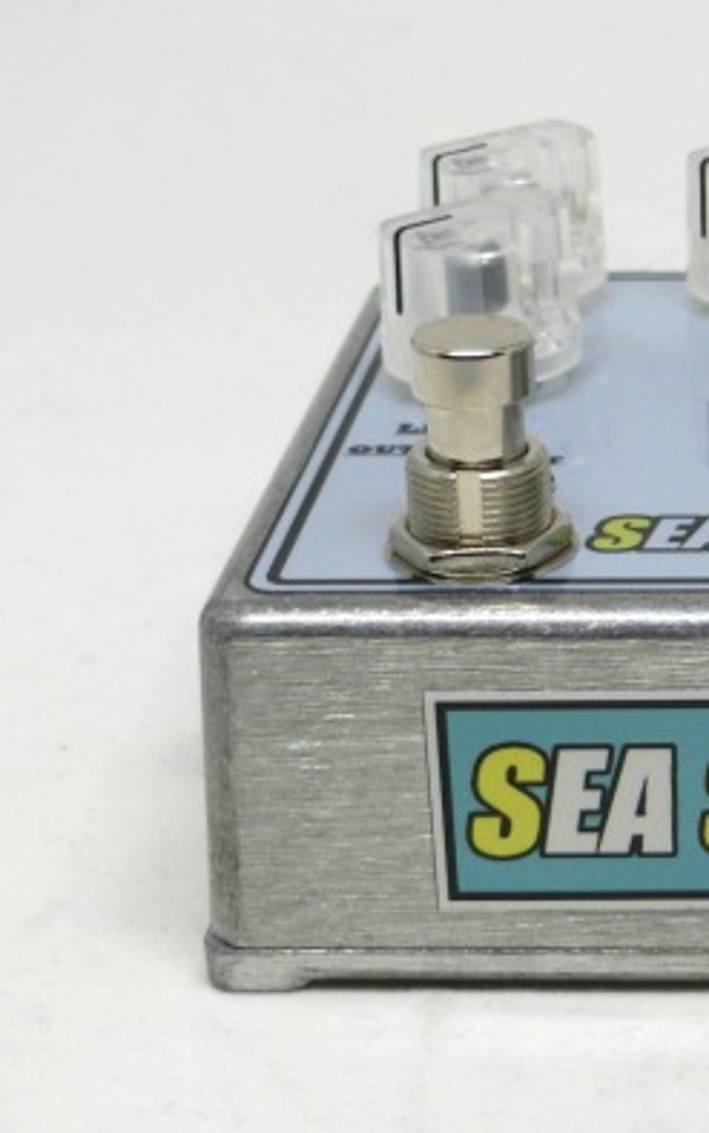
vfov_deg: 20.2
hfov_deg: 12.3
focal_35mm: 103
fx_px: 3183
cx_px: 916
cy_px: 585
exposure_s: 1/125
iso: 160
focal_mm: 10.7
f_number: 5
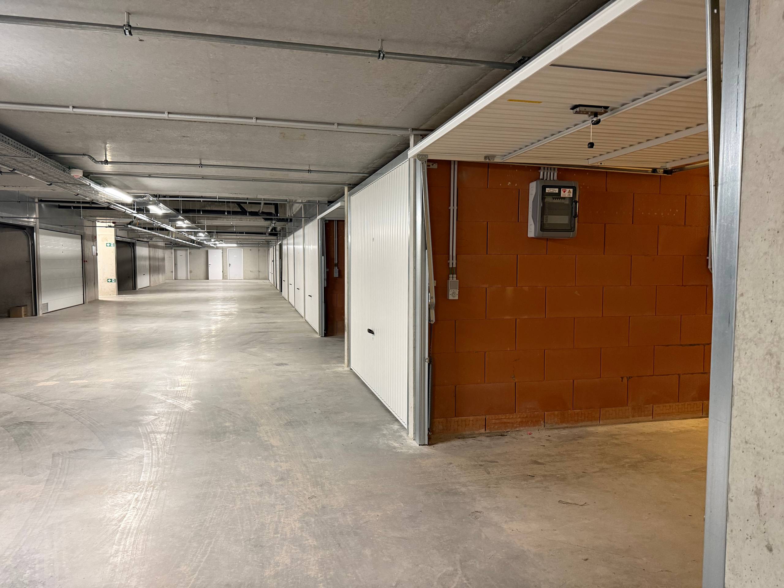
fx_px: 544
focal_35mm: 24
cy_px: 294
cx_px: 392
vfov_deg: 56.8
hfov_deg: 71.6
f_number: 1.78
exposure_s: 1/50
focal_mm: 6.76
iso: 400
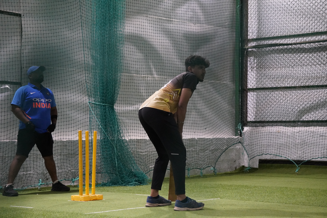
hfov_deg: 24.6
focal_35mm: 82
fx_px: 750
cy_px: 109
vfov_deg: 16.6
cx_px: 164
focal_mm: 55
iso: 4000
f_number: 4.5
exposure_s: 1/200
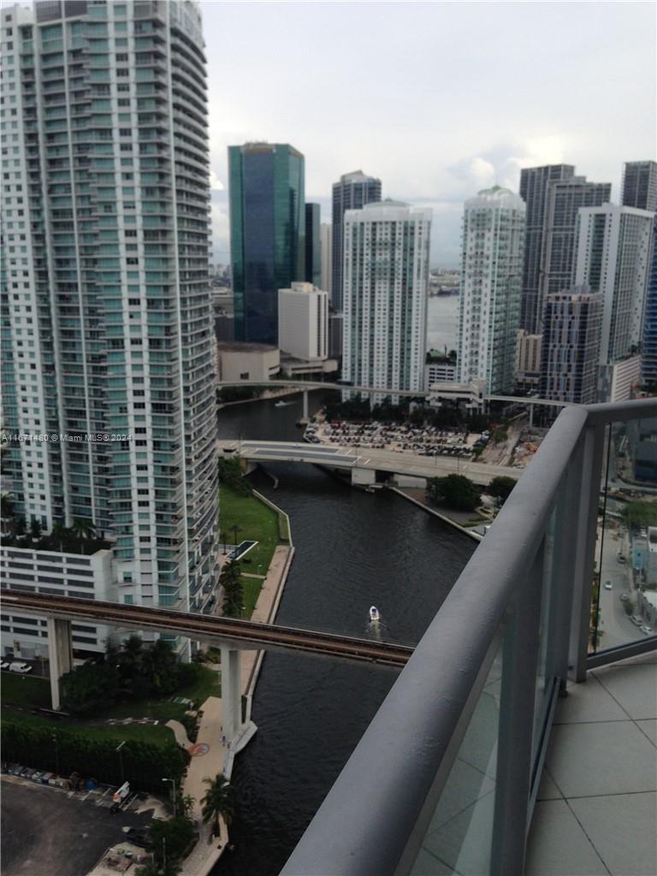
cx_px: 328
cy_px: 438
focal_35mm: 33
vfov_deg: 55.4
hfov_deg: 42.9
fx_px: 835
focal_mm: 4.12
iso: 50
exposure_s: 1/1595
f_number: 2.4
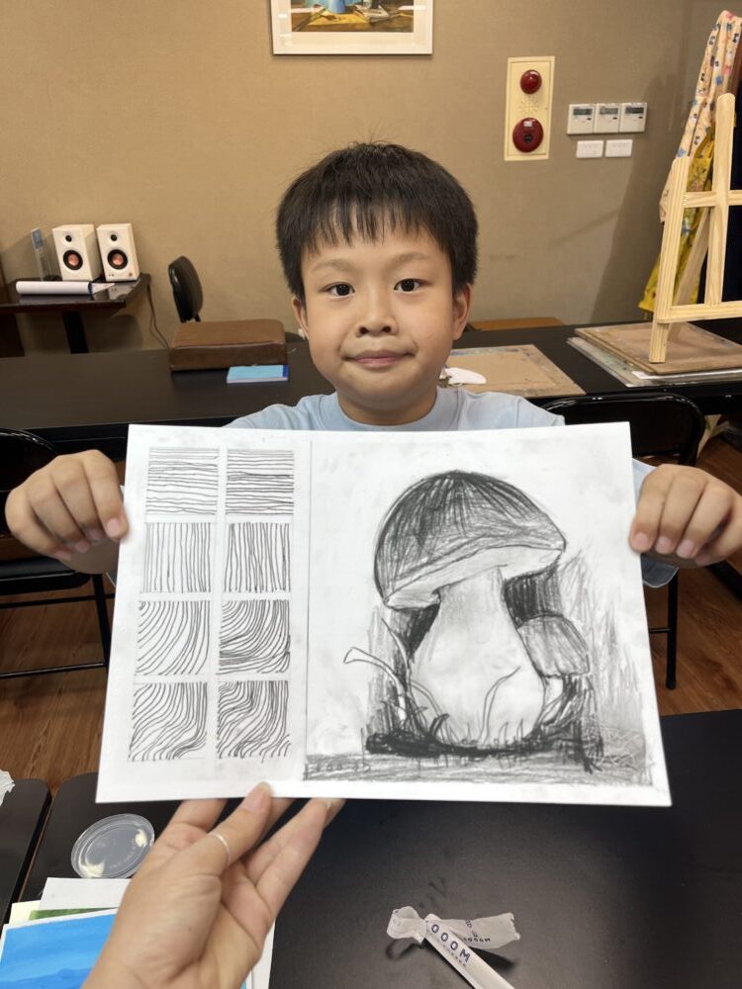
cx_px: 371
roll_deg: +2.6
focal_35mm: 26
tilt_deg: -26.4
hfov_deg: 53.1
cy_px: 494
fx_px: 743
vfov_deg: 67.3
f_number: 1.6
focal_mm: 5.1
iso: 32
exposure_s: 1/100
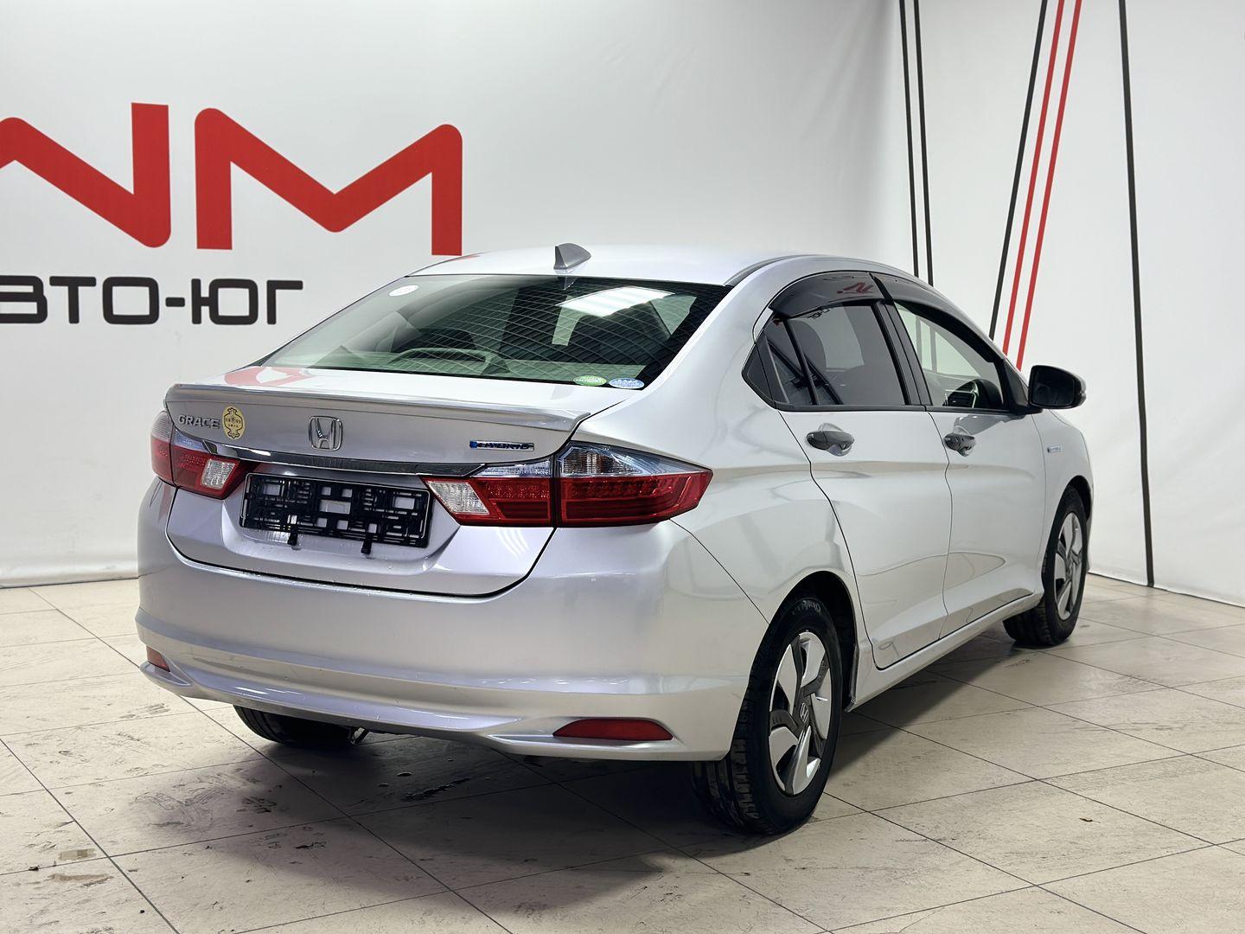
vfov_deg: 30.3
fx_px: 1726
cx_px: 622
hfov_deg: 39.7
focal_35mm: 48
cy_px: 467
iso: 80
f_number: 1.78
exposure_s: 1/100
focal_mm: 6.86
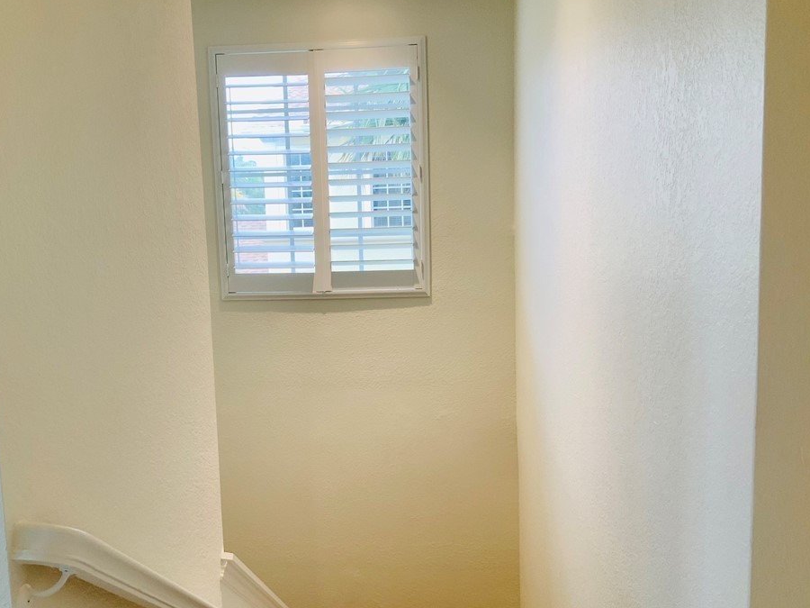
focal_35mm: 33
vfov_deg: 42.9
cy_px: 291
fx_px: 772
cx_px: 367
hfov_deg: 55.3
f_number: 1.8
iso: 40
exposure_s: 1/120
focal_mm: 3
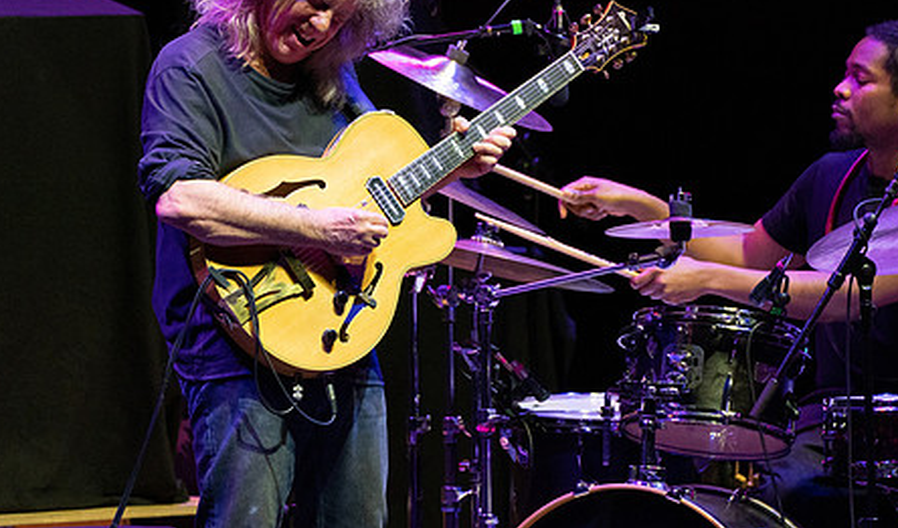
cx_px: 445
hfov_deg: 3.9
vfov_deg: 2.3
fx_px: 13024
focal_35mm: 541
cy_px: 139
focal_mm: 400
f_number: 7.1
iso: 3200
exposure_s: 1/320
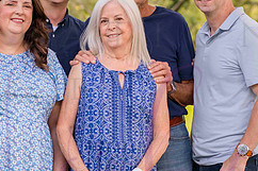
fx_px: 1375
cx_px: 115
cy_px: 87
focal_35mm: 192
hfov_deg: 10.7
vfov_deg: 7.1
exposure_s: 1/320
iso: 400
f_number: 4.5
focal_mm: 80
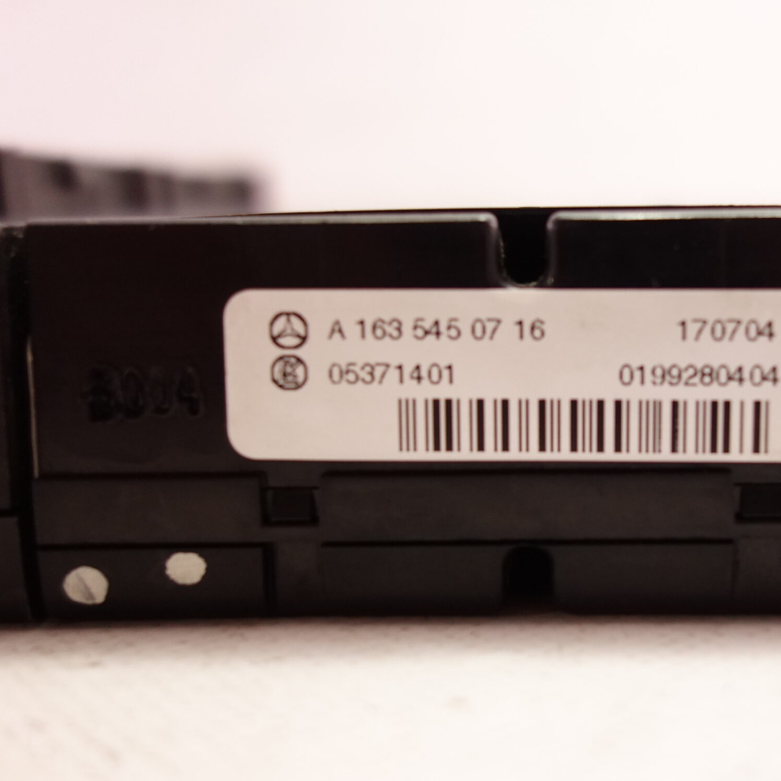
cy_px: 378
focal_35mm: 42
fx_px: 1072
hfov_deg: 39.1
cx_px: 575
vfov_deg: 40.0
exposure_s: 1/40
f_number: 2
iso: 500
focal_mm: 10.63
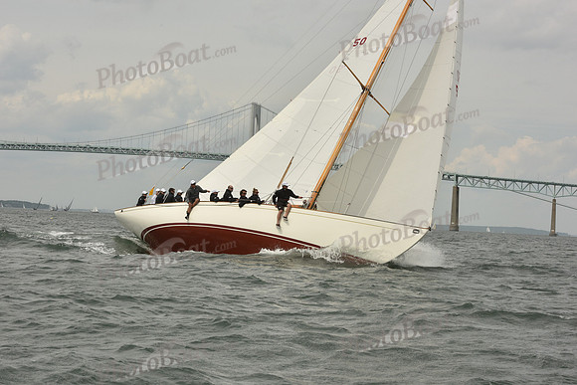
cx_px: 288
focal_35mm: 70
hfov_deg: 28.8
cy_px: 192
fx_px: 1122
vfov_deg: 19.5
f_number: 14
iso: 400
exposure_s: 1/1000
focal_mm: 70
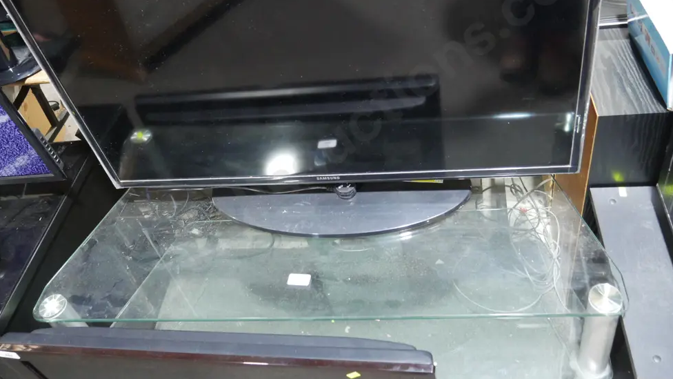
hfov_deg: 61.0
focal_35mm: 32
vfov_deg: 36.5
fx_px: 571
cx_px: 341
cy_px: 142
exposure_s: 1/60
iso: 1600
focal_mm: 14
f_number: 3.5
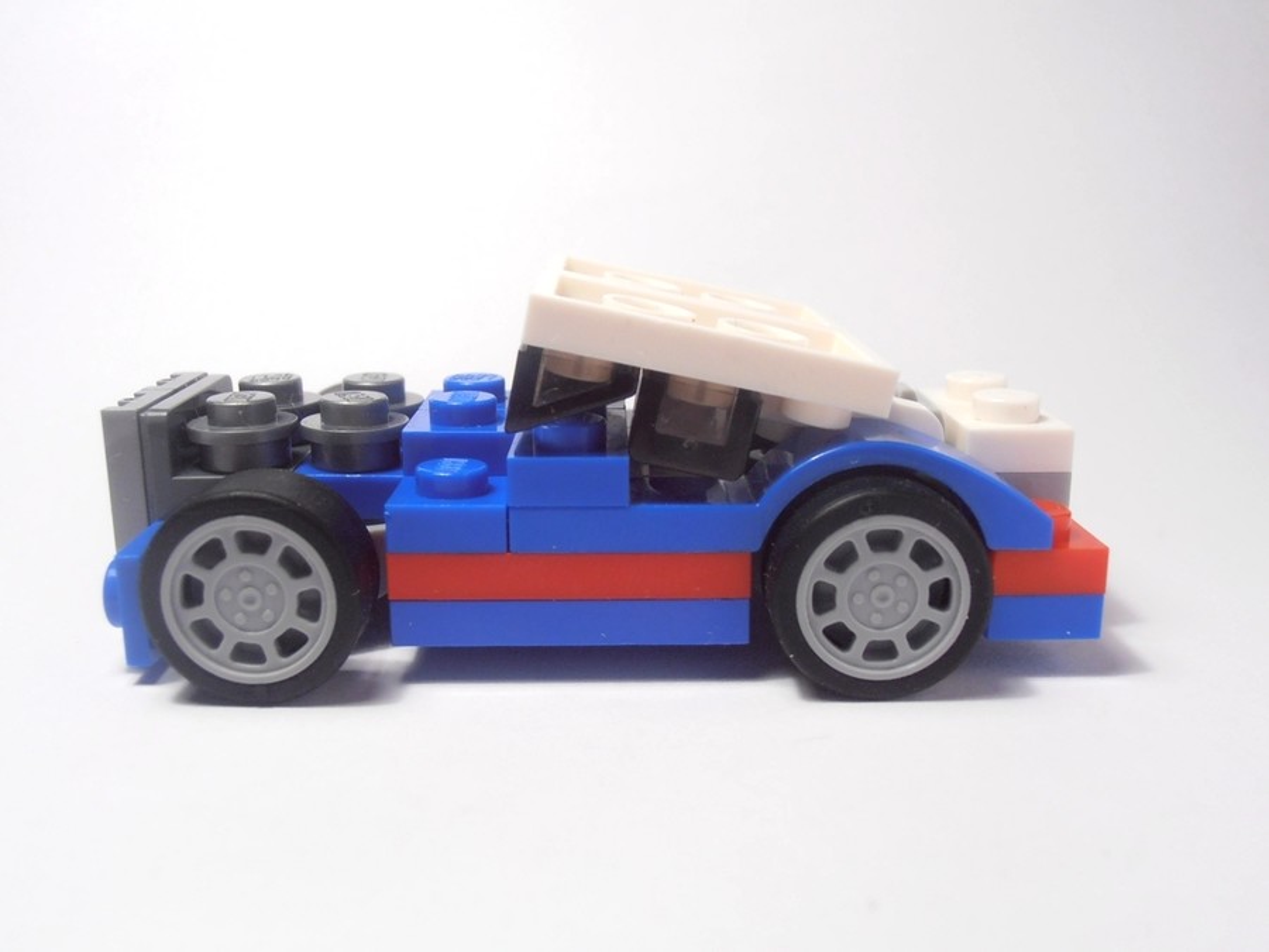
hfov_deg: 50.1
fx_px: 1356
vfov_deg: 38.7
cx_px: 634
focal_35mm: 37
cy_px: 476
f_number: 3.9
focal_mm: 6.61
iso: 80
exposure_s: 1/50
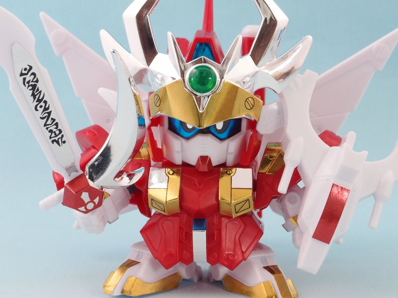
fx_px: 966
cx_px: 199
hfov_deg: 23.3
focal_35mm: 84
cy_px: 149
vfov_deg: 17.6
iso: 100
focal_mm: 18.15
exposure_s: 1/1.3
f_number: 8
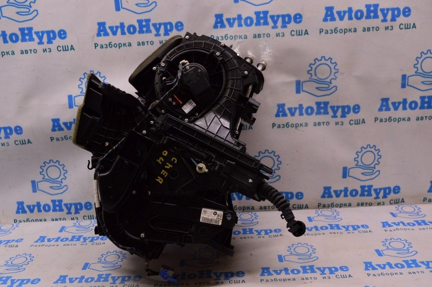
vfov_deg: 36.8
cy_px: 144
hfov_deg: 53.2
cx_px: 216
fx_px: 432
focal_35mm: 36
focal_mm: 24
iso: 1600
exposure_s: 1/125
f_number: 8
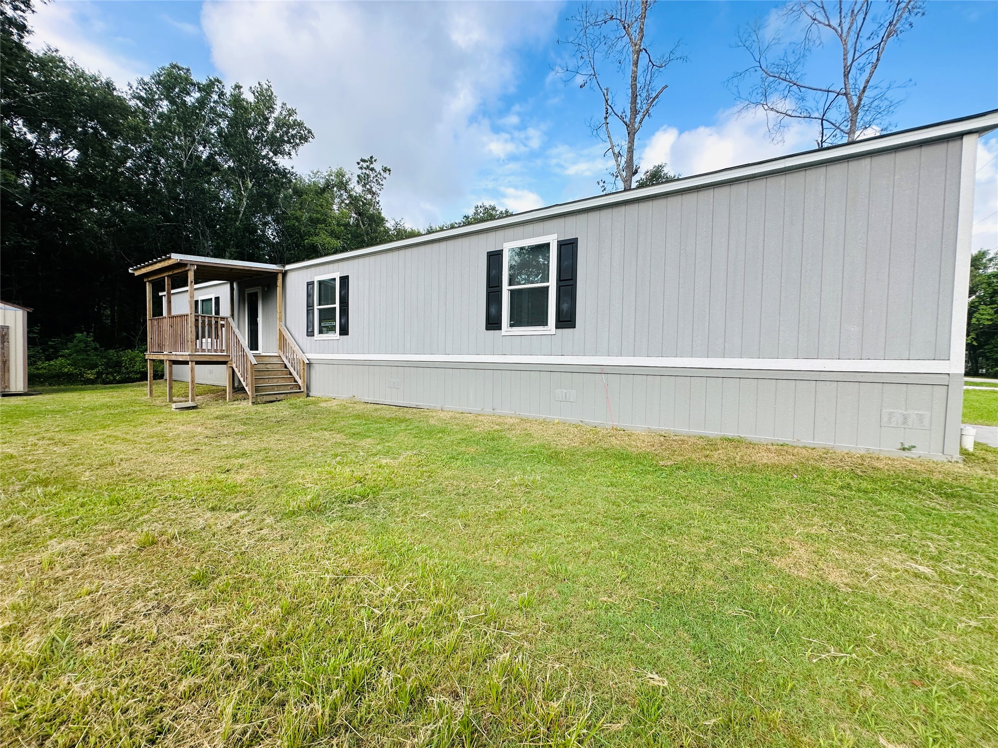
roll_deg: -1.5
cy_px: 374
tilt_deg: -1.8
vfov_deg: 85.7
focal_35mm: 14
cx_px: 499
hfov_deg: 102.1
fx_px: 404
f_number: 2.2
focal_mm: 2.22
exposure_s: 1/682
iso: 40
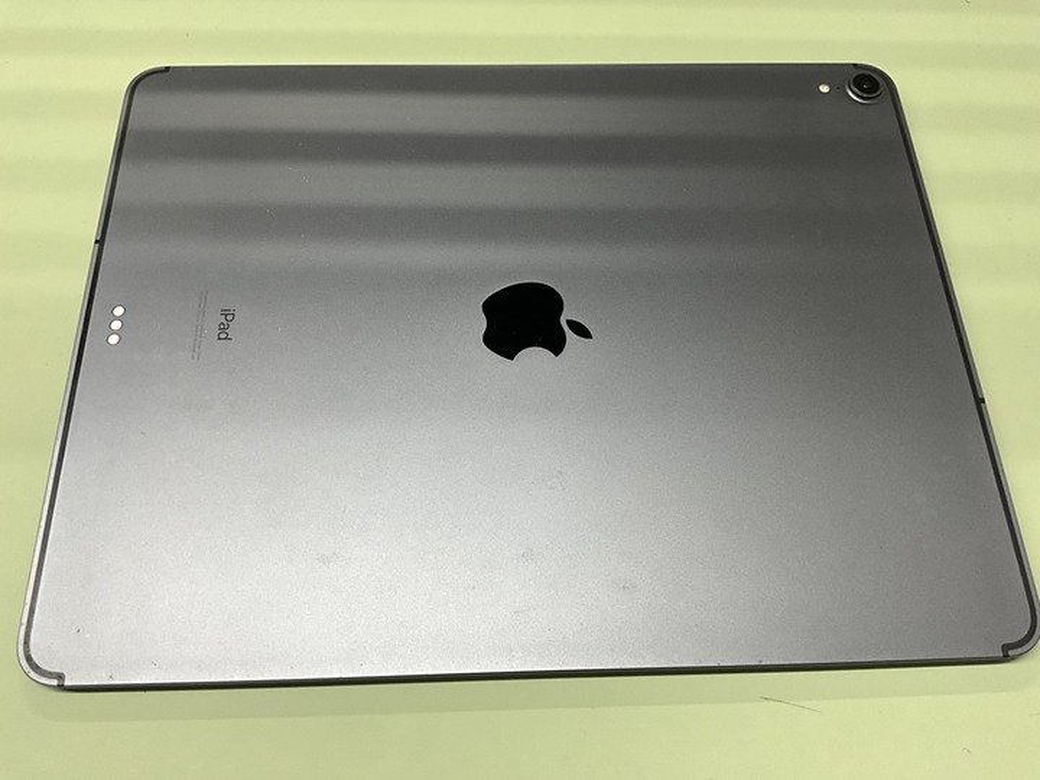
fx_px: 871
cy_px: 390
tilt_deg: -66.4
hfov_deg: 61.7
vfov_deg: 48.2
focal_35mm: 29
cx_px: 520
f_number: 1.8
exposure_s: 1/60
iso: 100
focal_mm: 3
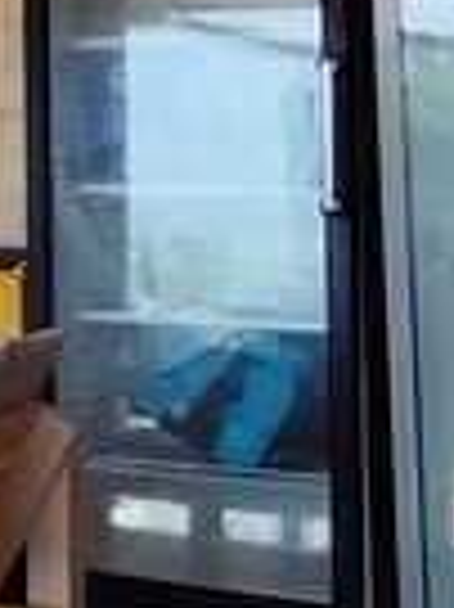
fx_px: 2259
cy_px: 72
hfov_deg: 10.4
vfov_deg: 15.1
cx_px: -512
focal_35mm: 129
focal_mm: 1.42
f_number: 2.2
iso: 100
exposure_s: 1/344
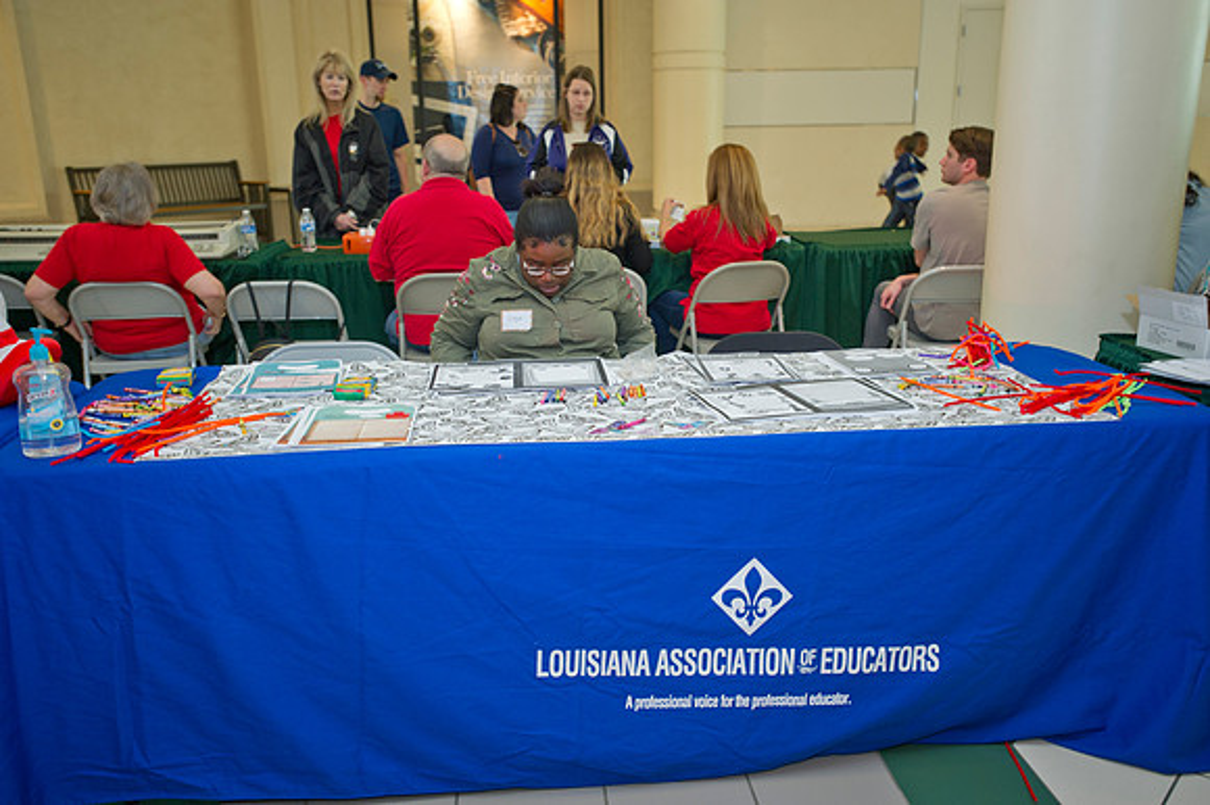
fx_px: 1075
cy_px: 402
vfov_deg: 41.1
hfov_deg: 58.7
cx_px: 605
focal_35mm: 32
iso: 640
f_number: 2.8
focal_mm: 32
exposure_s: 1/125
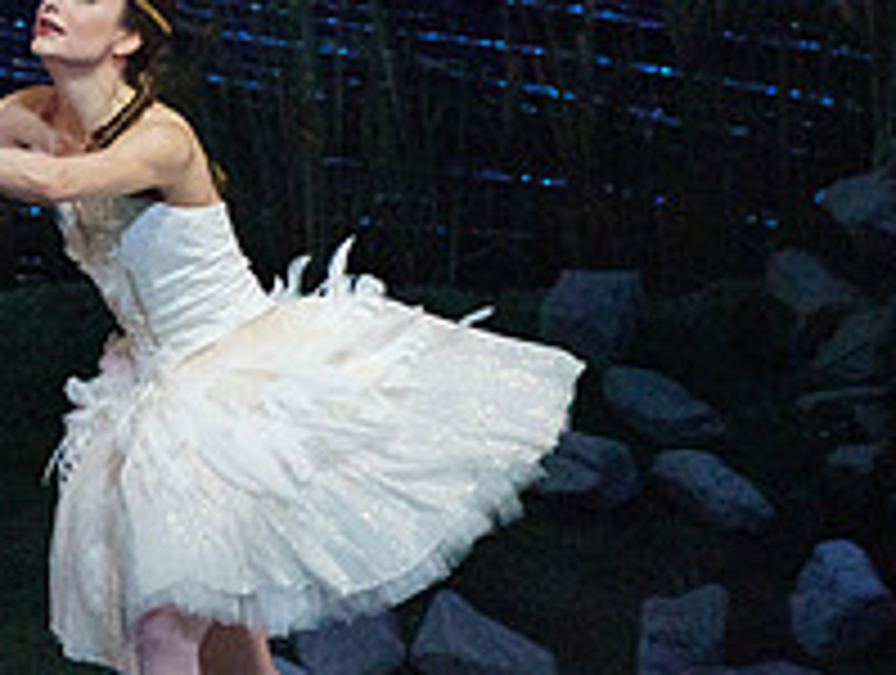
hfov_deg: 1.8
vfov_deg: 1.3
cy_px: 227
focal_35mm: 1119
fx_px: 29017
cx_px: -131
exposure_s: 1/320
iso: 8000
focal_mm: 400
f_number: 5.6
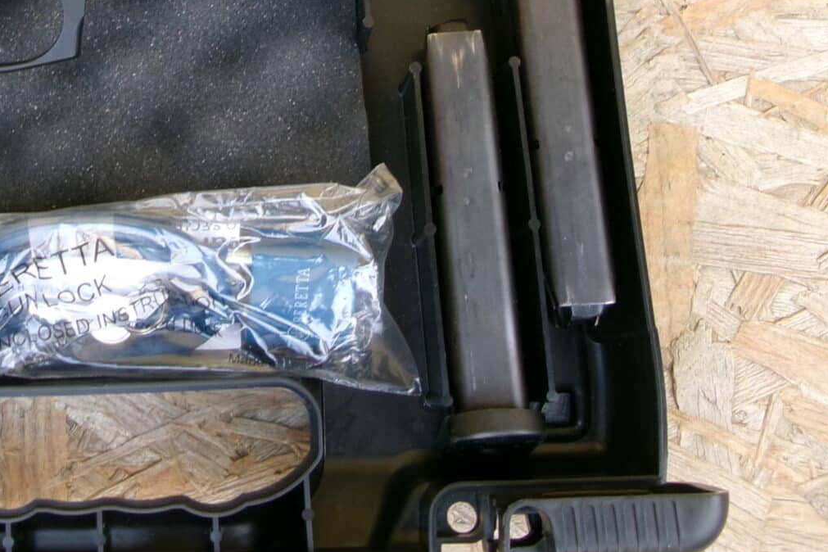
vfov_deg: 22.3
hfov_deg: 32.5
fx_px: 1357
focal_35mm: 59
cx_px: 103
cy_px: 23
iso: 100
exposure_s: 1/70
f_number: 3.9
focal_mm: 5.1
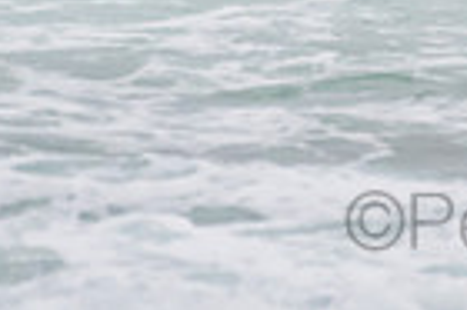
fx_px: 33014
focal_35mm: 2548
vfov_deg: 0.5
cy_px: -448
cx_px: 743
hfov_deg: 0.8
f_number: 5.6
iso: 2200
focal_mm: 500
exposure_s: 1/1000
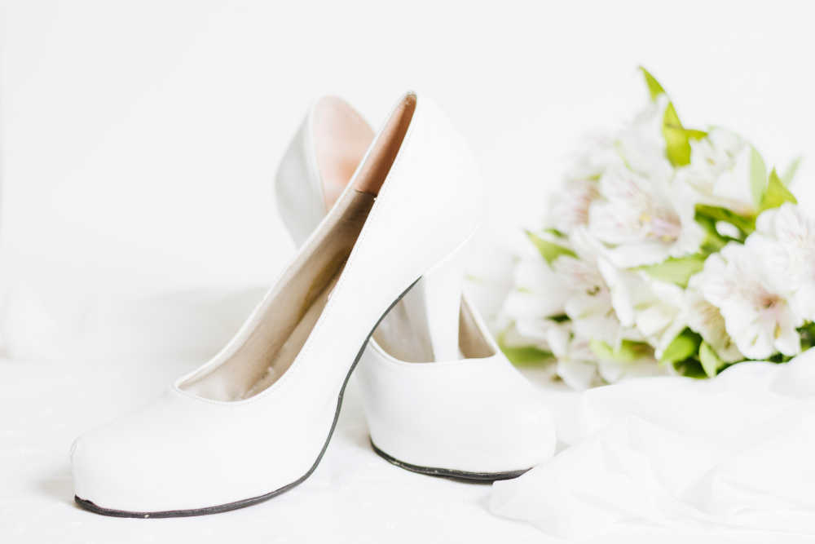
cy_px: 272
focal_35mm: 75
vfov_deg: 18.2
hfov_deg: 27.0
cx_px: 408
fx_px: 1698
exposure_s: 1/160
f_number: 2.8
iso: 125
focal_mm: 50
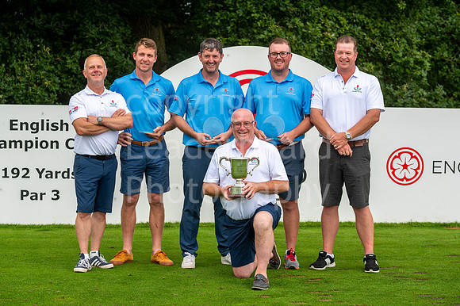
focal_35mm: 92
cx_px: 230
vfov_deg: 14.8
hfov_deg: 22.2
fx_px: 1175
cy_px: 153
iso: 200
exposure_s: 1/160
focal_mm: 92
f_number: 5.6
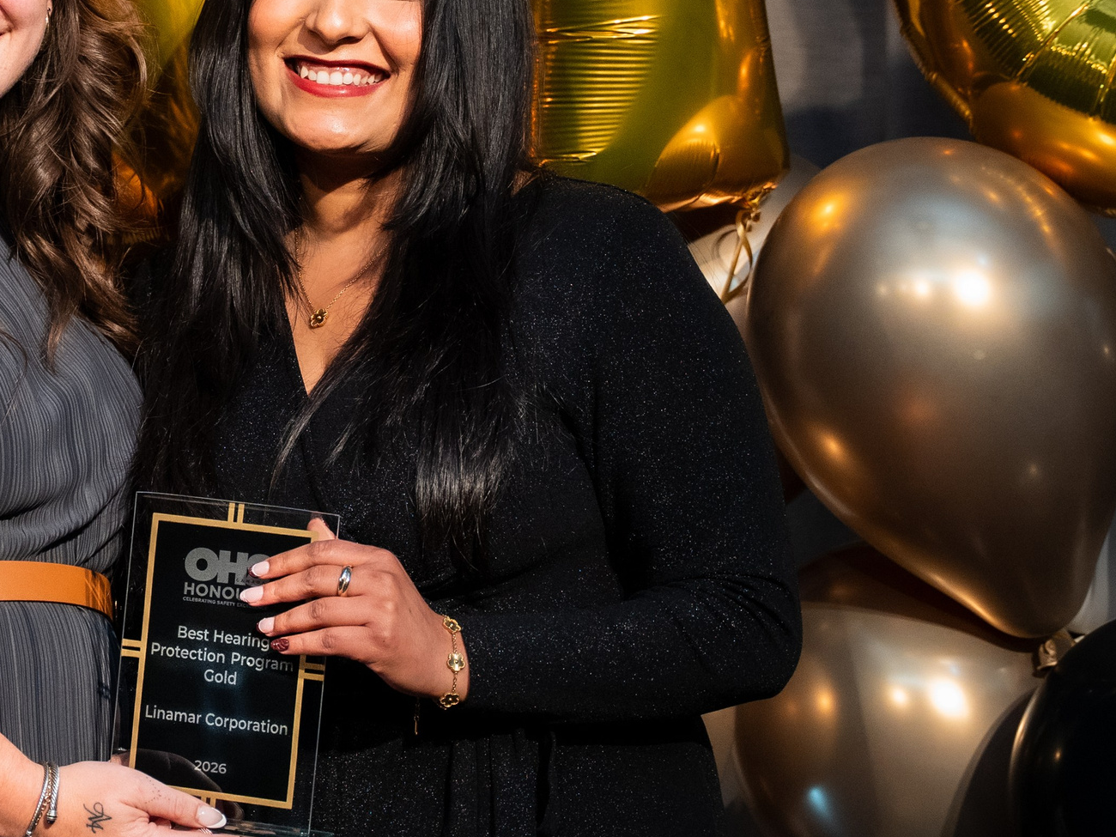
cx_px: -67
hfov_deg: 16.0
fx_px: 3869
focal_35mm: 120
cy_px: 262
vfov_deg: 12.3
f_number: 2.8
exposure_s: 1/160
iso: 1600
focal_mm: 43.9
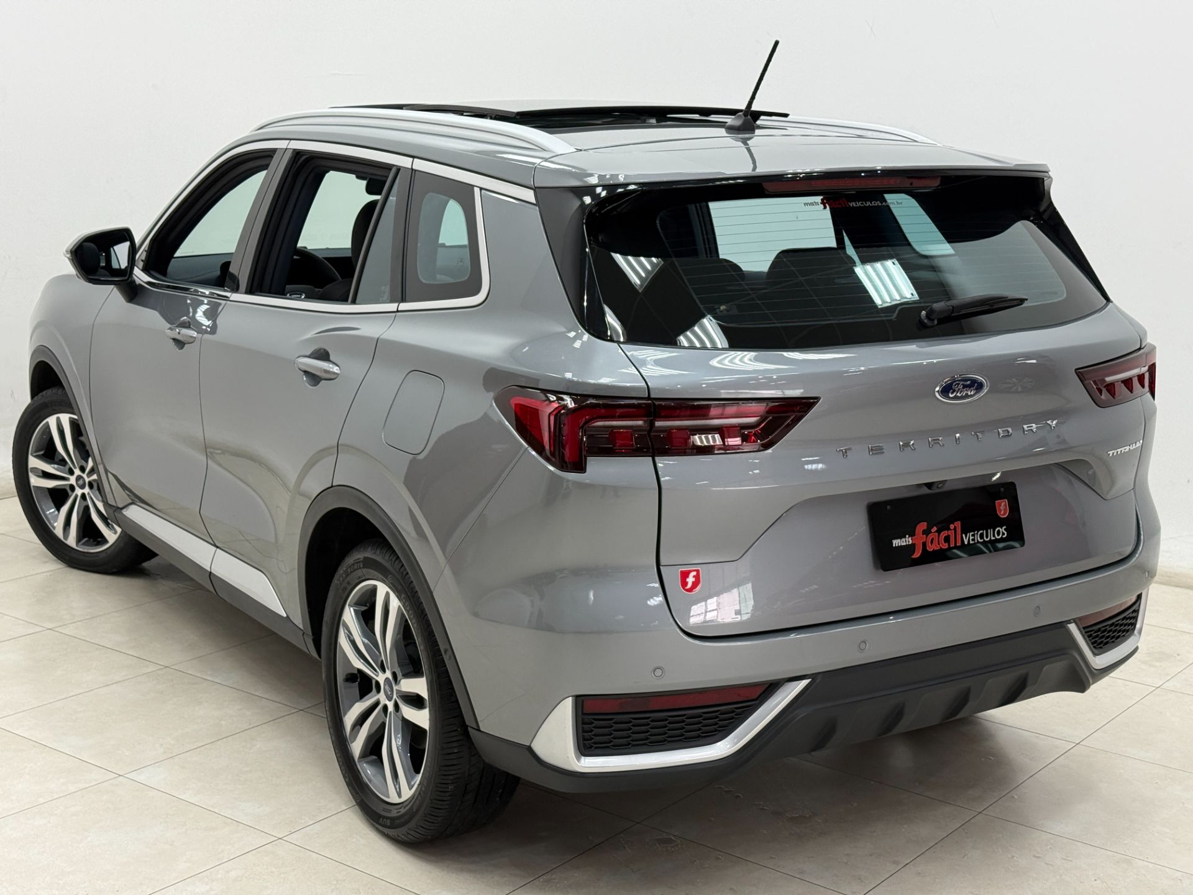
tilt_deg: -11.0
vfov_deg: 30.3
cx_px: 596
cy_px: 448
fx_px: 1654
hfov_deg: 39.7
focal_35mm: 48
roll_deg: -0.9
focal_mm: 6.76
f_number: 1.78
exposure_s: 1/120
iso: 250
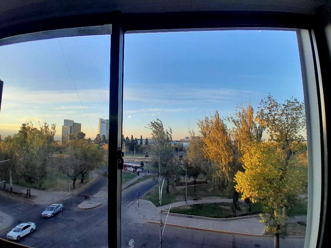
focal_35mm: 17
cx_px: 166
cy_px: 124
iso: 40
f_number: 2.2
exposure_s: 1/385
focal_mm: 1.46
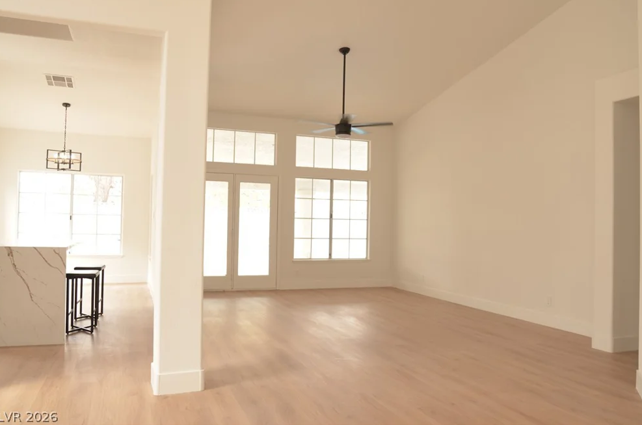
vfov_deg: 46.2
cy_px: 206
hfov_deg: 65.6
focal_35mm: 28
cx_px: 326
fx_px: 498
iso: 200
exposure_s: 1/60
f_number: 4
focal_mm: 18
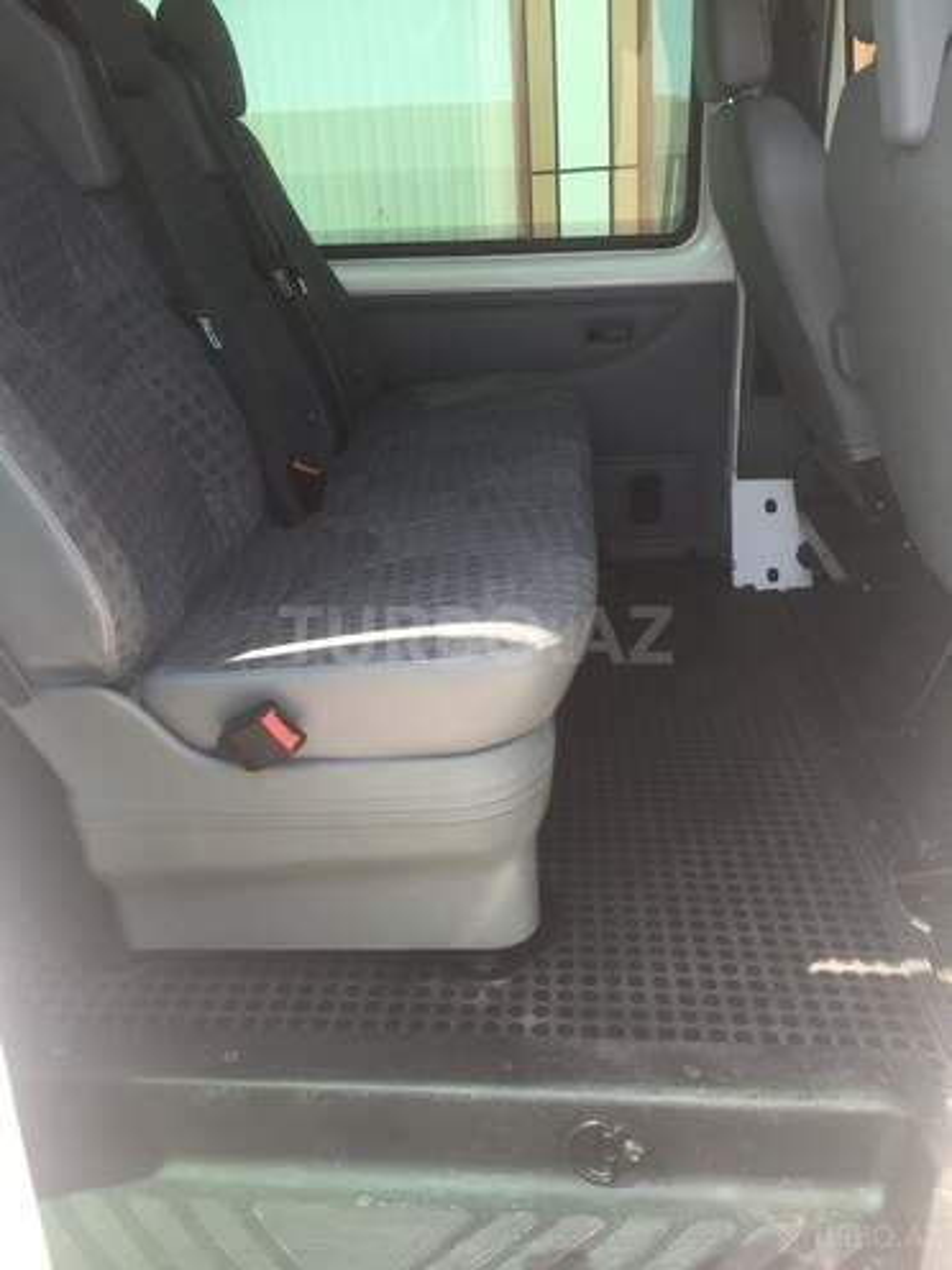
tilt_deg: -16.3
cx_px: 476
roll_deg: +2.9
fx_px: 1063
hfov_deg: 48.2
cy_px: 635
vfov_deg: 61.7
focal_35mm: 29
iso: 32
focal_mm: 4.15
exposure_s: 1/170
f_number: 2.2
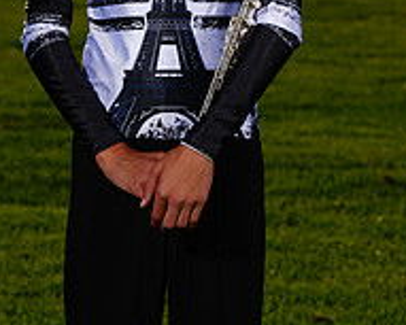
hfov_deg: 5.2
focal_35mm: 372
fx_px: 4472
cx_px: 176
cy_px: -93
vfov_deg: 4.2
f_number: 11
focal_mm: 168
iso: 125
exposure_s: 1/500
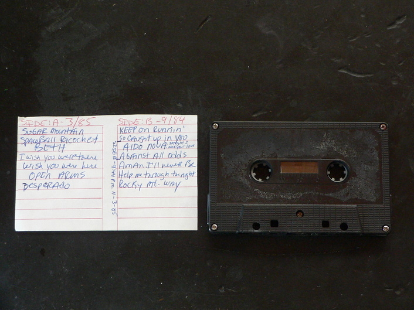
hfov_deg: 23.6
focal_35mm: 83
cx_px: 207
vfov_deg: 17.8
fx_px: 992
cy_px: 155
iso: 200
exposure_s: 1/4
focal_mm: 11
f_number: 2.8
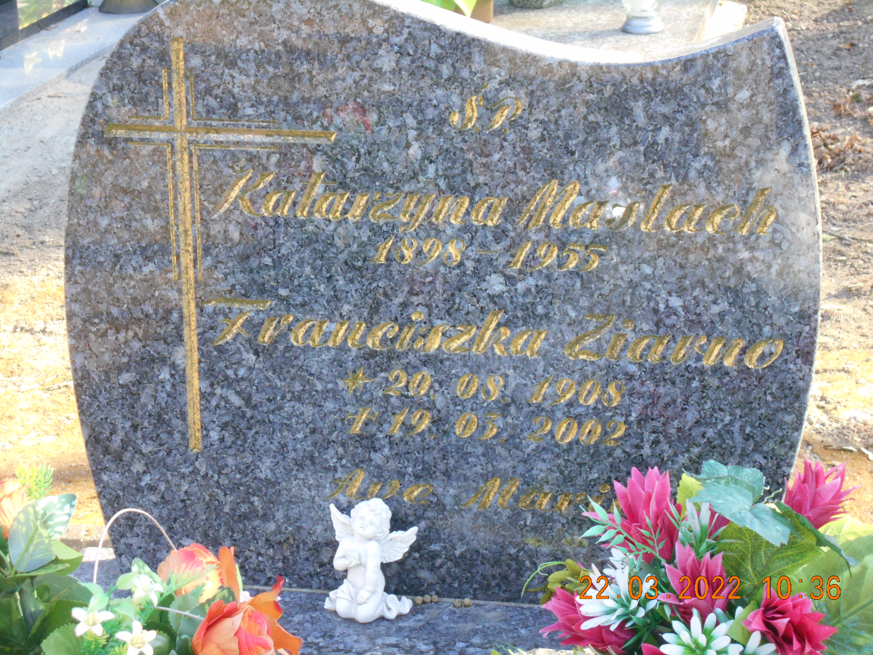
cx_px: 436
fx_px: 2169
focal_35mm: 86
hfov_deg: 22.8
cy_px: 328
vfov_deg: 17.2
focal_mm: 15.4
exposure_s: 1/80
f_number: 6.3
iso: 400
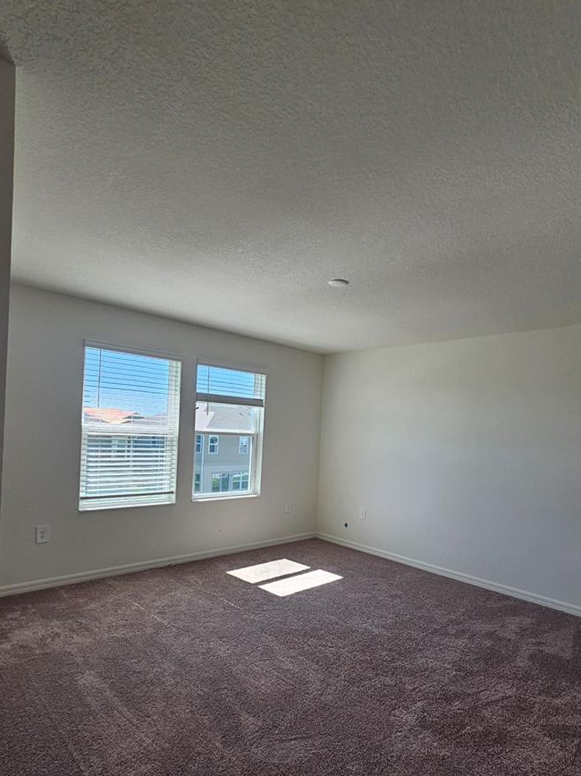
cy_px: 440
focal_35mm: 18
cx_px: 327
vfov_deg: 87.3
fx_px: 403
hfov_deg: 71.3
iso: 100
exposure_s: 1/359
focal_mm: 2.2
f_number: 2.2
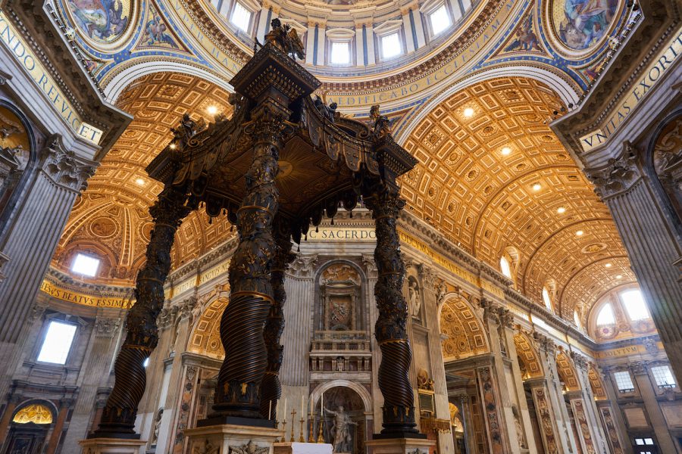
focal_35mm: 21
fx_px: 398
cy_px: 227
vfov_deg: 59.5
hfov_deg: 81.2
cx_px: 341
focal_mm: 21
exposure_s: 1/6
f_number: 4
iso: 400
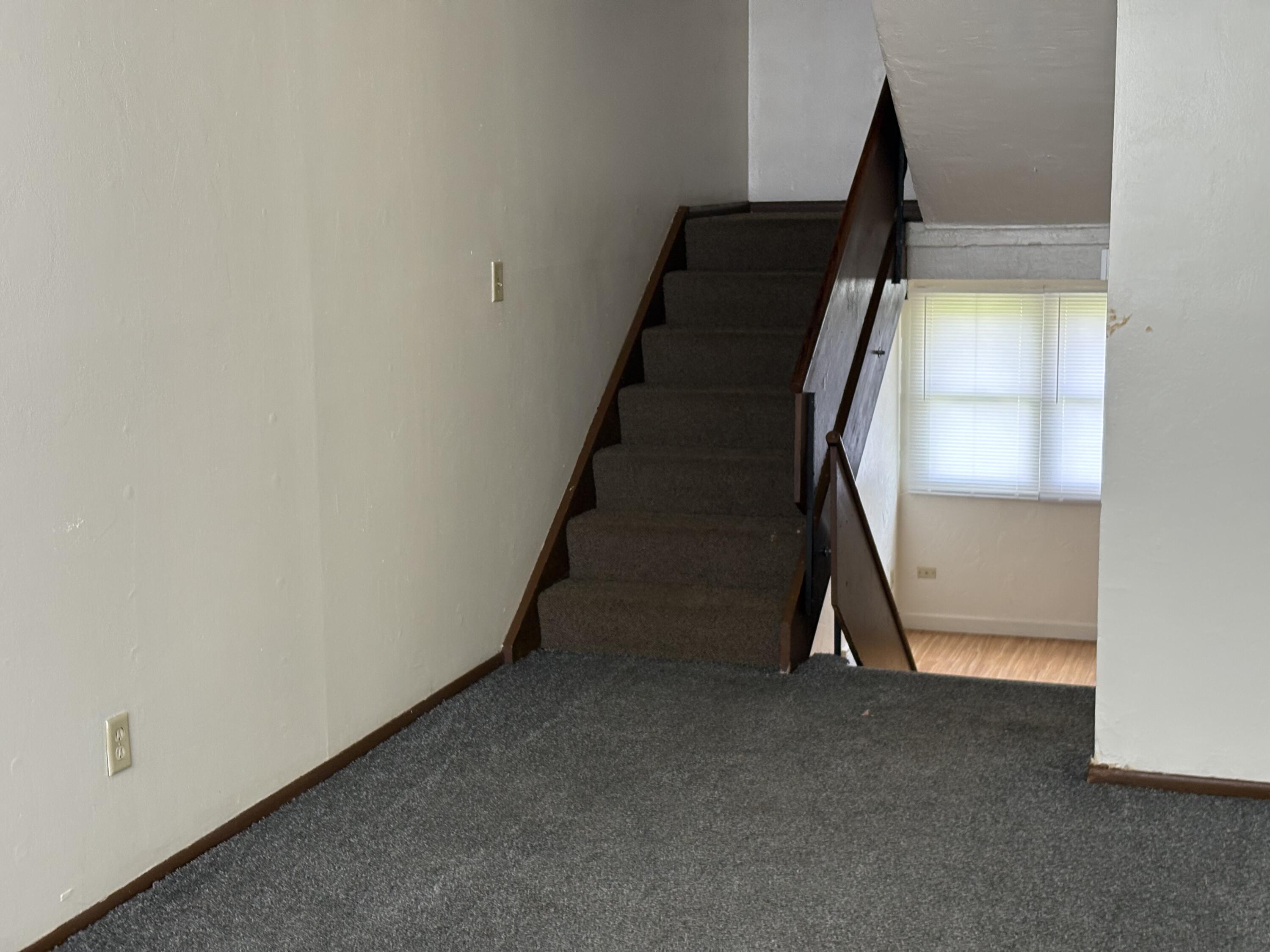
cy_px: 476
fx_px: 1908
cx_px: 635
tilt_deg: -6.9
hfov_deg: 36.8
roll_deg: +1.1
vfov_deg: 28.0
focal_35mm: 52
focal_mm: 5.96
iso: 160
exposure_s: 1/60
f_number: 1.6
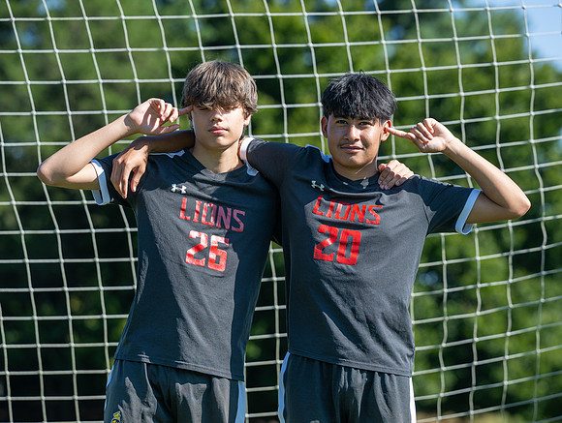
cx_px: 293
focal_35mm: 182
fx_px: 2955
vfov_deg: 8.2
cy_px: 279
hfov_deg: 10.9
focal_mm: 125
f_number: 3.5
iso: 100
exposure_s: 1/640
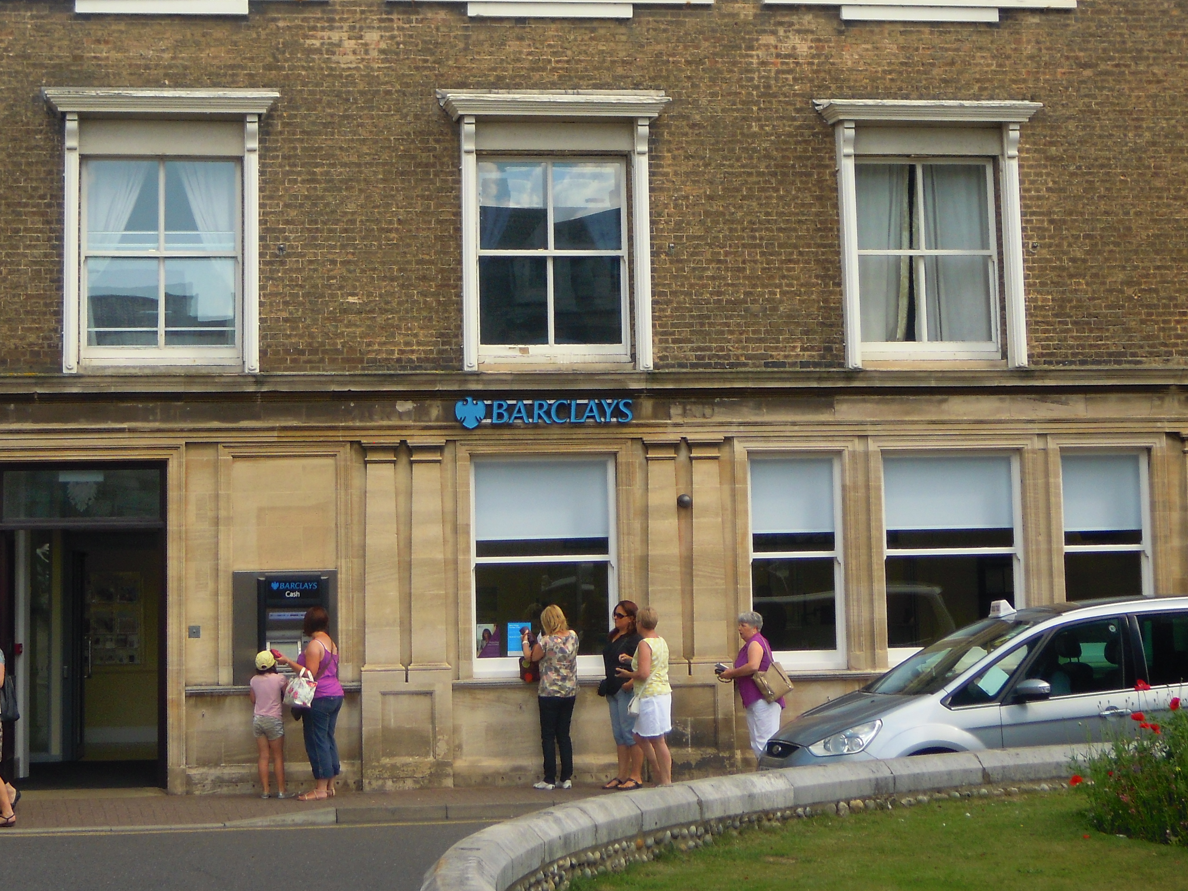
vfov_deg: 20.0
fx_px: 2505
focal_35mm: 73
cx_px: 523
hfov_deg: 26.7
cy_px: 198
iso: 100
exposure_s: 1/400
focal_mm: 8.3
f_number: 3.4
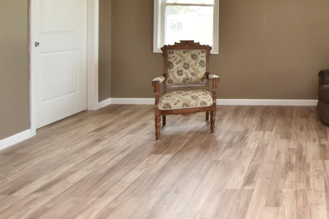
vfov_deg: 39.5
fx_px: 283
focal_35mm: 31
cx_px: 310
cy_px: 25
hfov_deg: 51.4
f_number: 4.5
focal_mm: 10
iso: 160
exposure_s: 1/60
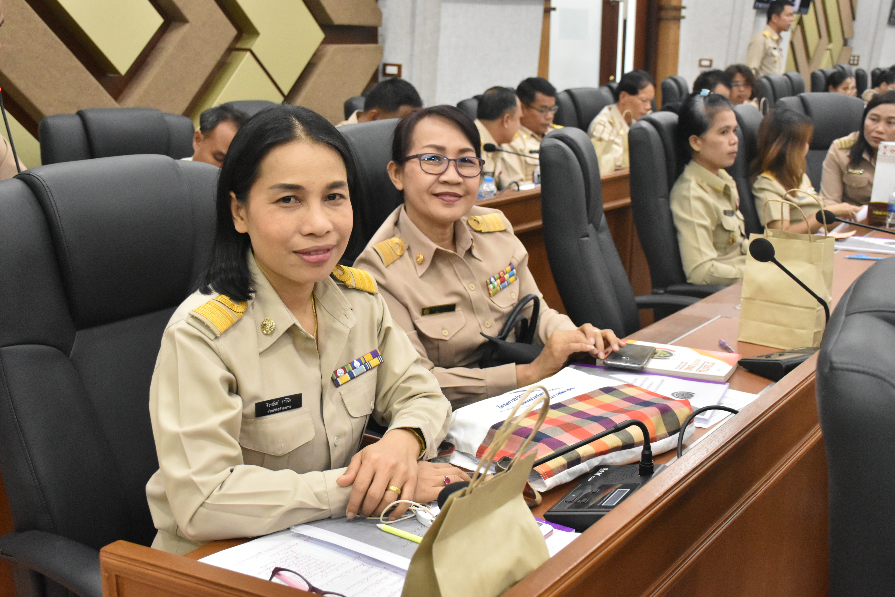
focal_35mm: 40
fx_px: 1007
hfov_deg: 47.9
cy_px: 298
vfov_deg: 33.0
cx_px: 448
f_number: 5
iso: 2500
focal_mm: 27
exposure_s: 1/100
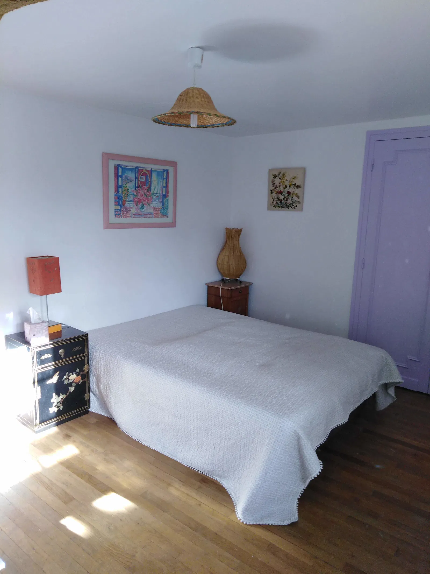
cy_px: 287
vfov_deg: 67.3
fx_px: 431
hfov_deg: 53.1
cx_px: 215
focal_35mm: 26
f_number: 2.2
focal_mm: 3.46
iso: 111
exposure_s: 1/33.3
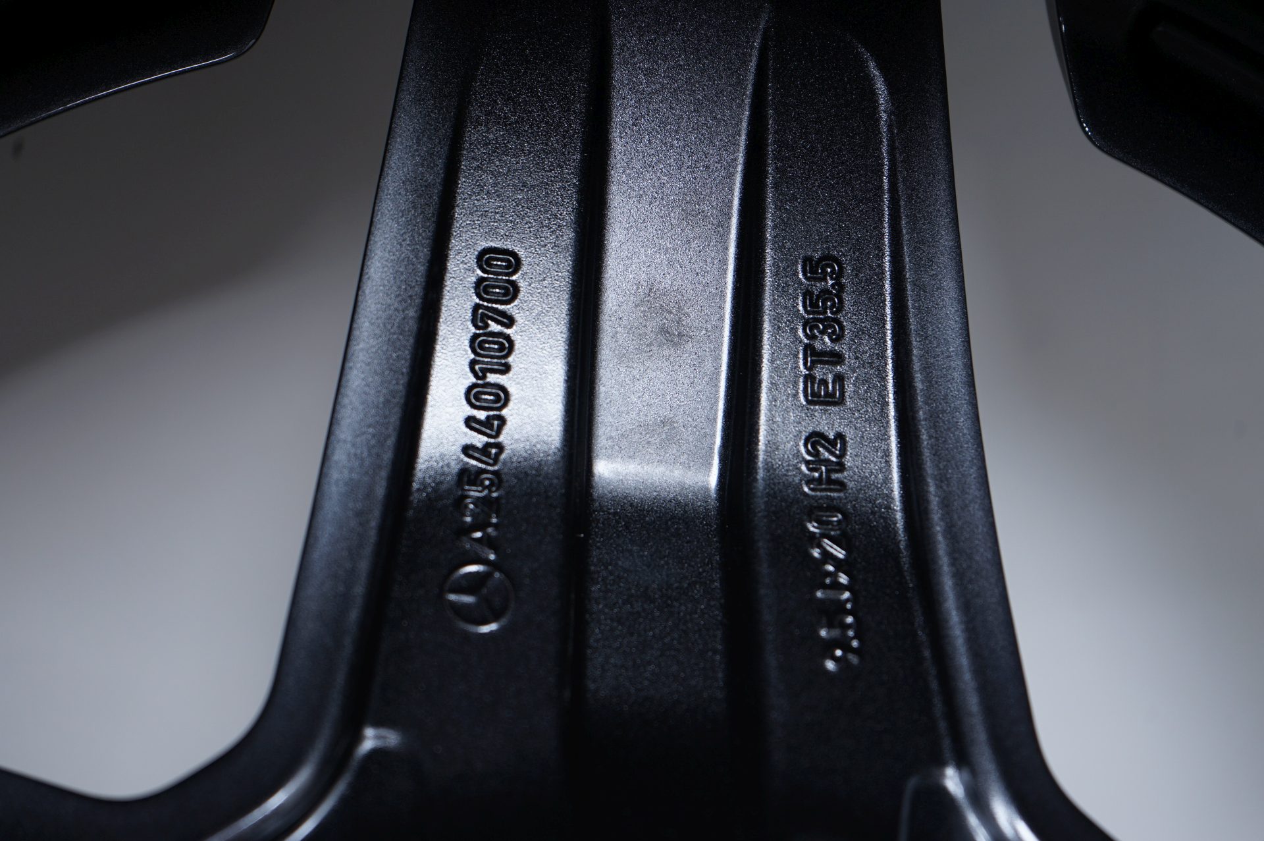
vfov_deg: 21.2
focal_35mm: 64
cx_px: 632
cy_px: 420
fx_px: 2245
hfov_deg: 31.4
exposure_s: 1/125
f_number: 5.6
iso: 250
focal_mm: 64
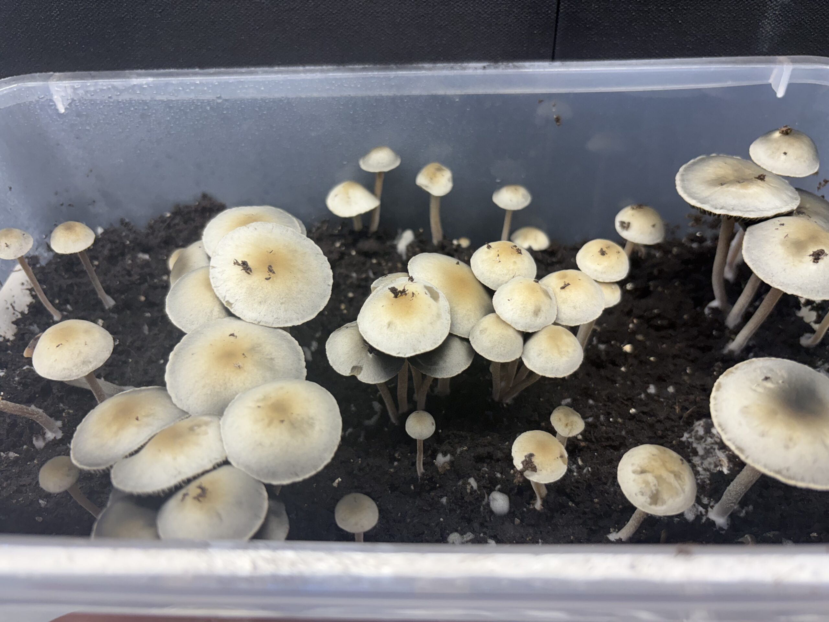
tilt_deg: -45.9
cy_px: 311
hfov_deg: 67.3
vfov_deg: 53.1
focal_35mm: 26
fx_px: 623
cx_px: 414
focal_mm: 5.96
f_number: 1.6
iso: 80
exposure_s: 1/120
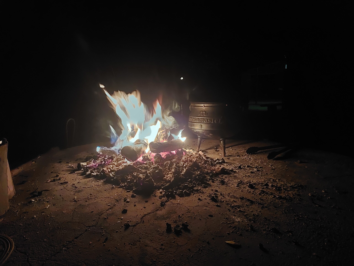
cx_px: 177
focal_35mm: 23
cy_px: 133
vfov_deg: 58.9
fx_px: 235
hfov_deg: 73.9
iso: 800
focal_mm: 5.06
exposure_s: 1/24
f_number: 1.8
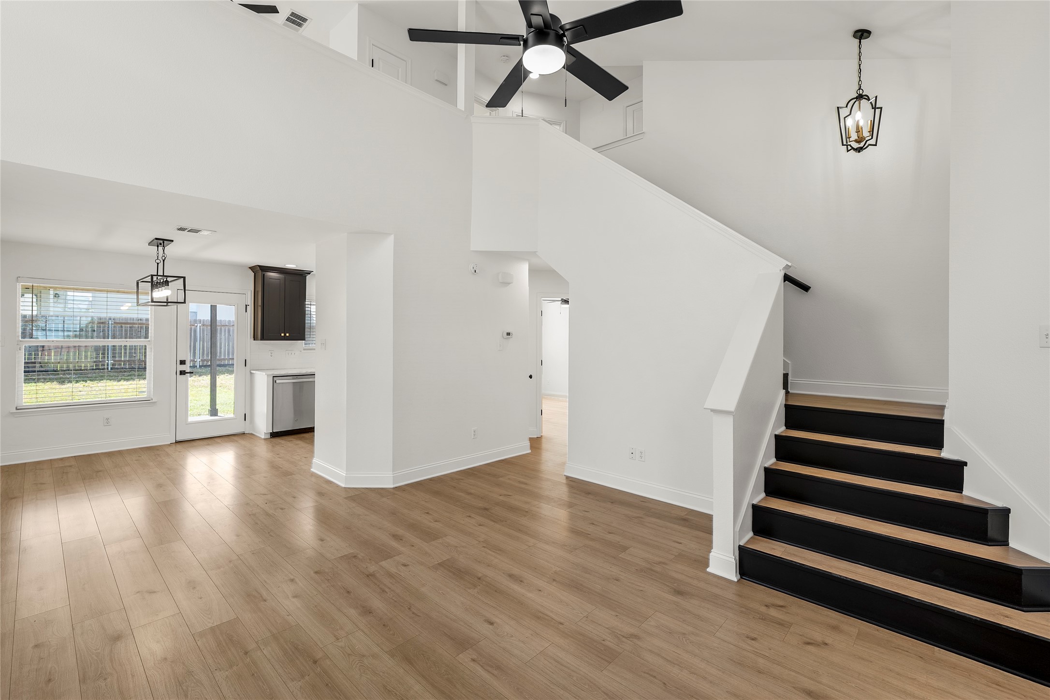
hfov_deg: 96.7
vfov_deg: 73.7
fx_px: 467
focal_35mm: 16
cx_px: 525
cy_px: 350
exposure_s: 1/6
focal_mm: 16
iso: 100
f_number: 8
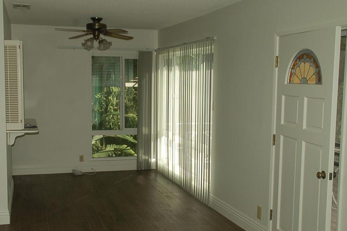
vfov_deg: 30.1
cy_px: 123
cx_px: 150
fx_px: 430
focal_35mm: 45
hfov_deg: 43.9
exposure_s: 1/500
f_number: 5.6
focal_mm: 25
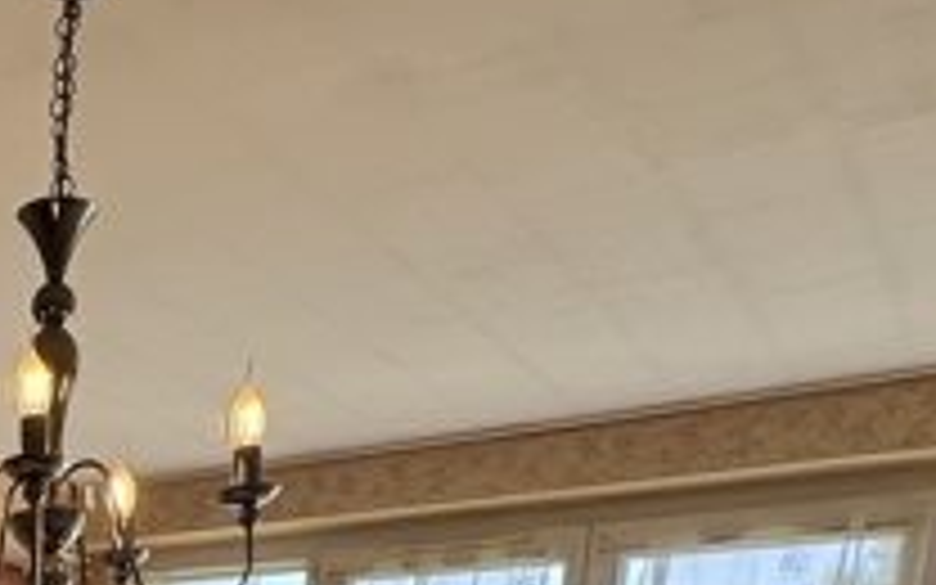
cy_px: 1076
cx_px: -166
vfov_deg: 17.8
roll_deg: -1.8
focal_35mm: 57
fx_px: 1454
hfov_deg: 30.6
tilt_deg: -10.1
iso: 40
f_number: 2.2
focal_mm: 2.22
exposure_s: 1/142
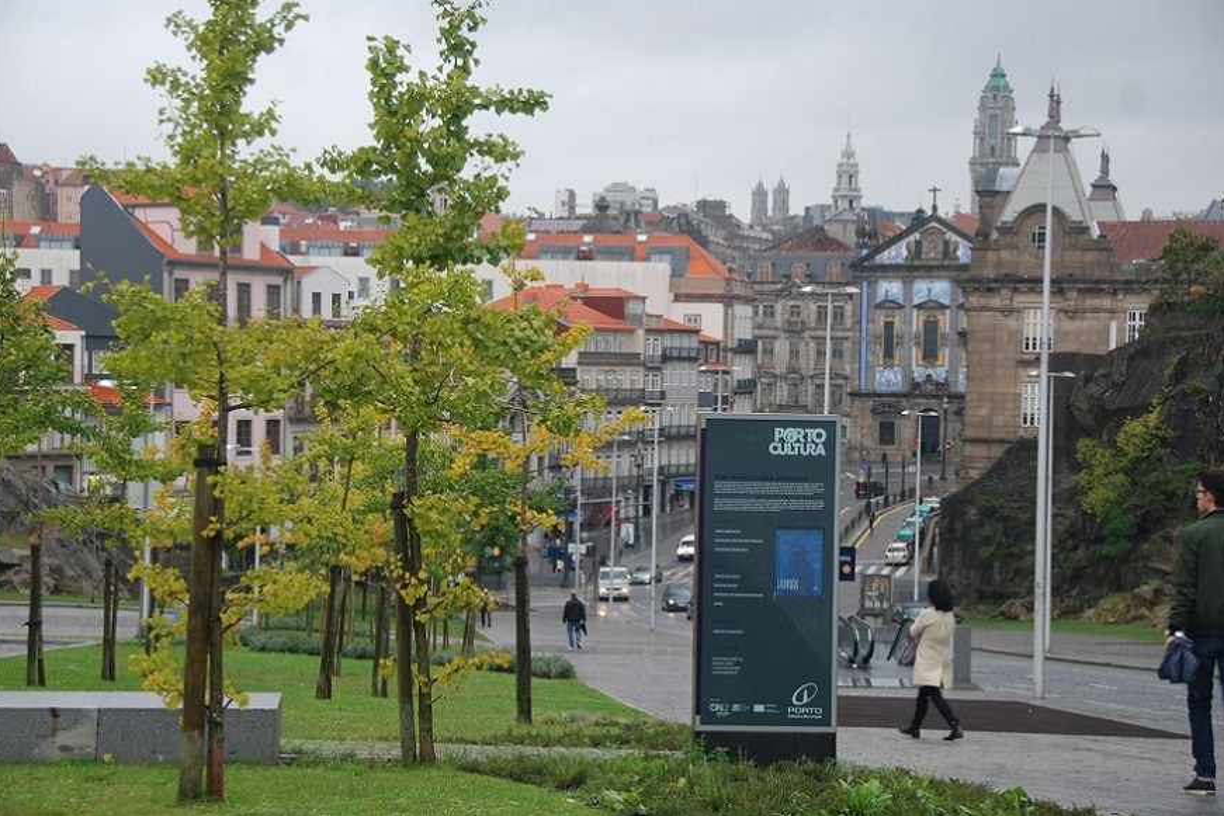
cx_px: 613
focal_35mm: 76
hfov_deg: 26.6
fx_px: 2584
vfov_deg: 18.0
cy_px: 403
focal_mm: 50
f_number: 4.8
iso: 200
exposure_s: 1/40
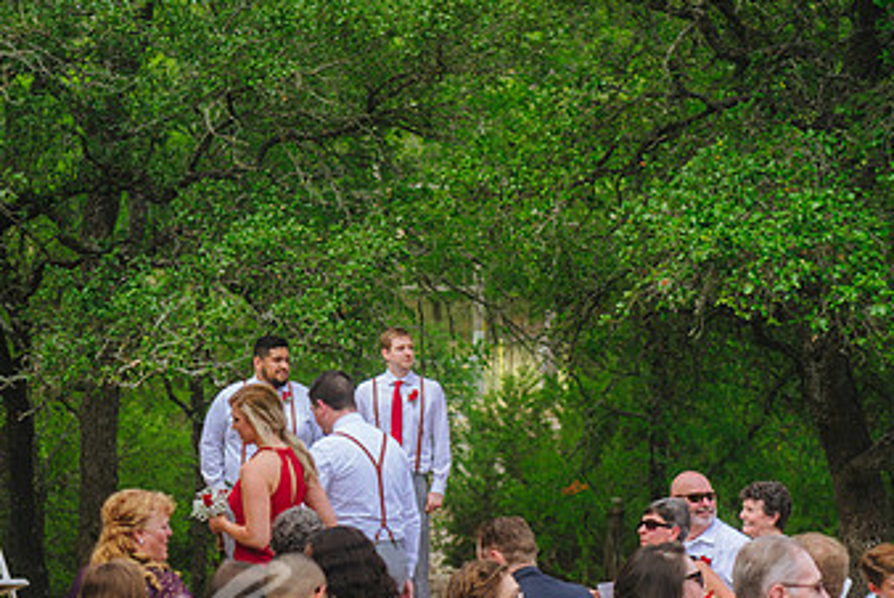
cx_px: 138
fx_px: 2982
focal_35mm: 120
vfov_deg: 11.4
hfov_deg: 16.9
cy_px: 411
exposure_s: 1/320
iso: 31
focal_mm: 70
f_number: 2.8
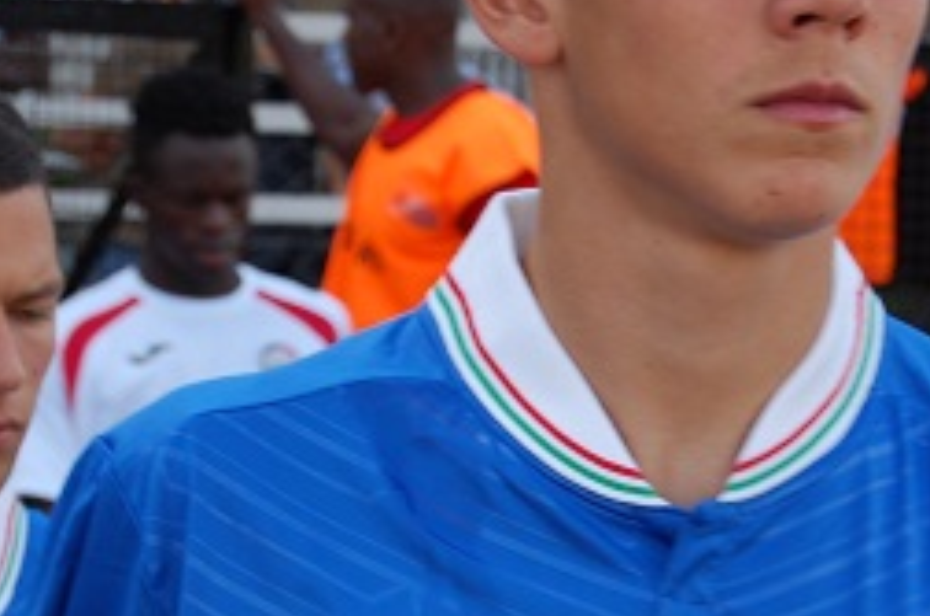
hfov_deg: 10.5
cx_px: 598
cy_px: 413
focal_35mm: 196
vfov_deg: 7.0
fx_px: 5059
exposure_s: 1/160
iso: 200
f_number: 6.3
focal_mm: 55
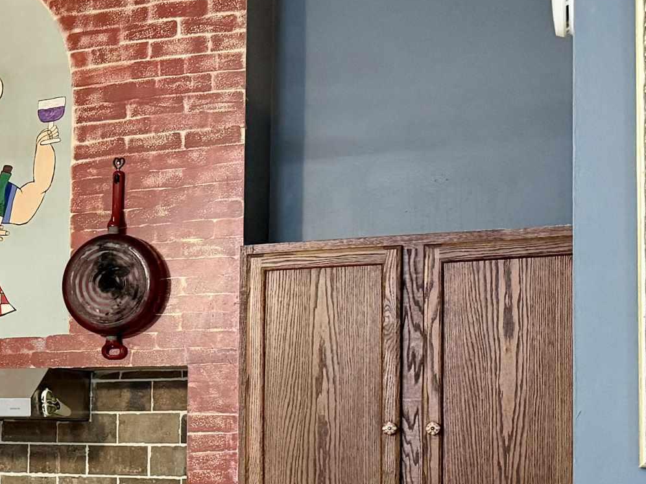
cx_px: -130
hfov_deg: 24.0
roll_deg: -0.3
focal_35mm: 74
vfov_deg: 19.5
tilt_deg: +0.2
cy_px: 446
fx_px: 1381
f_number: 1.78
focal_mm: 6.76
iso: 400
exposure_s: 1/60
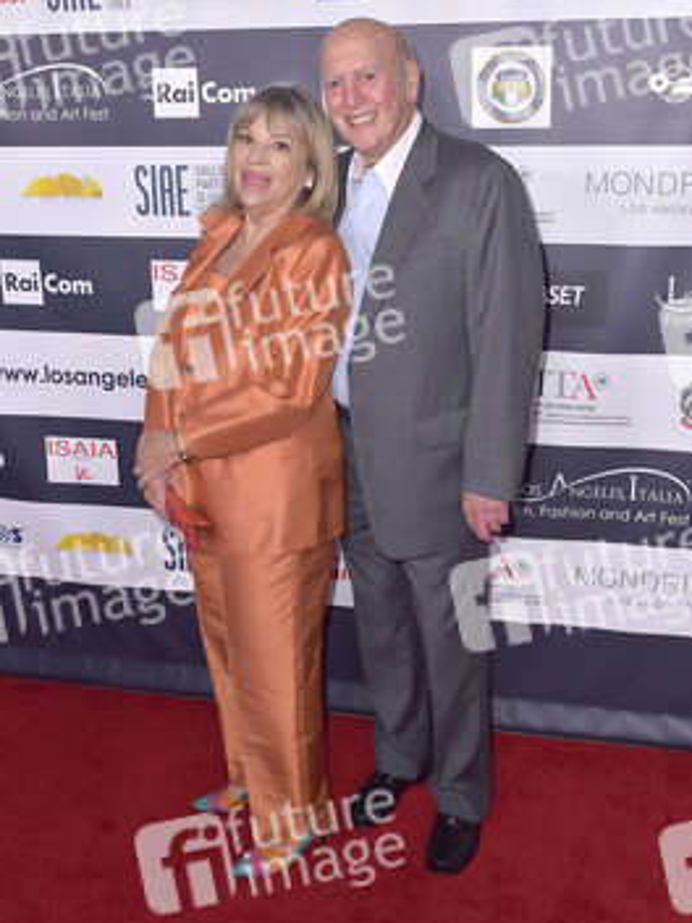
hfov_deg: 40.7
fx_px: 933
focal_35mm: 35
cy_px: 459
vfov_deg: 52.6
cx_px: 347
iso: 500
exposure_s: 1/320
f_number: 6.3
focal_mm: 32
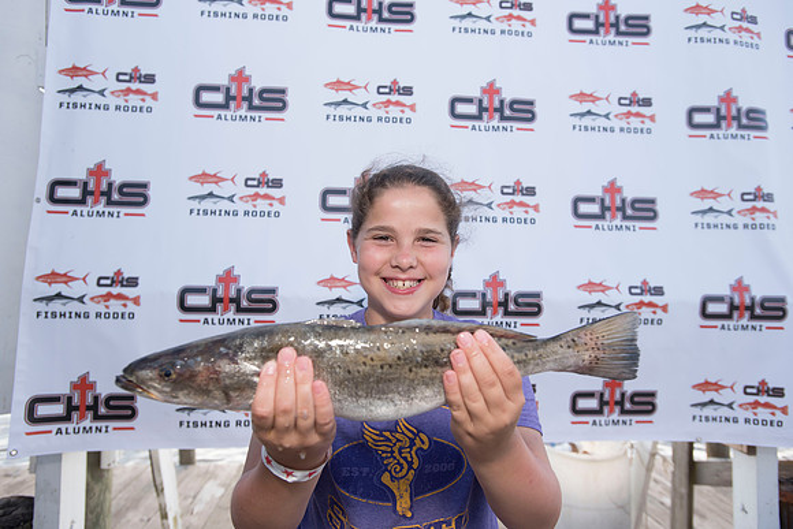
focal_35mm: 24
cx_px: 396
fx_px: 529
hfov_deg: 73.7
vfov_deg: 53.2
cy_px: 264
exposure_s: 1/400
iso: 250
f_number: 4.5
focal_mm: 24
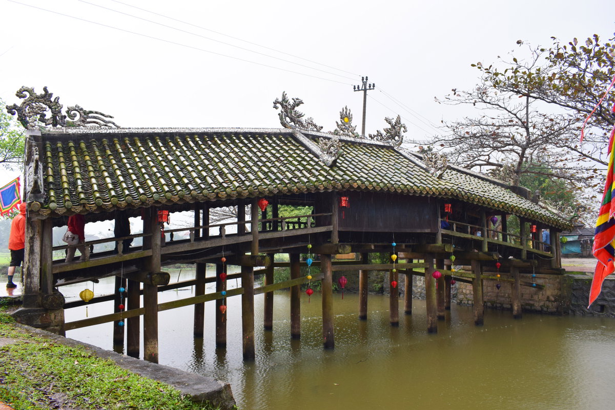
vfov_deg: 47.9
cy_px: 205
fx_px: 461
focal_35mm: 27
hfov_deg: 67.4
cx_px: 308
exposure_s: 1/125
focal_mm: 18
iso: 400
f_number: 9
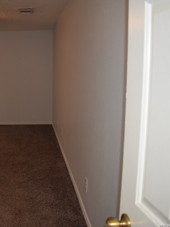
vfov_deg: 47.9
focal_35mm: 39
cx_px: 11
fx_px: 255
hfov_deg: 34.4
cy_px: 114
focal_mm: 18
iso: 1400
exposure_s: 1/60
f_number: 3.5
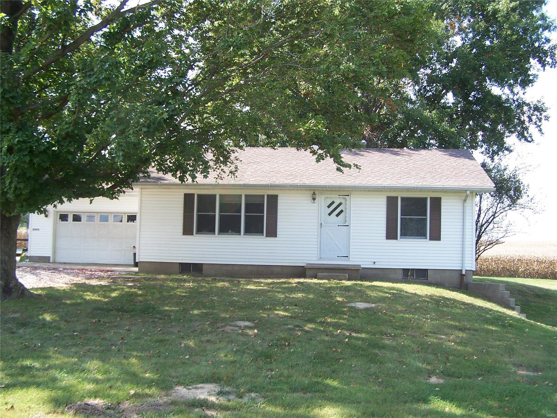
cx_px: 278
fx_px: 611
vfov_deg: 37.7
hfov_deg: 49.0
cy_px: 209
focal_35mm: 38
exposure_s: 1/250
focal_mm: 6.3
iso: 80
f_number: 2.8
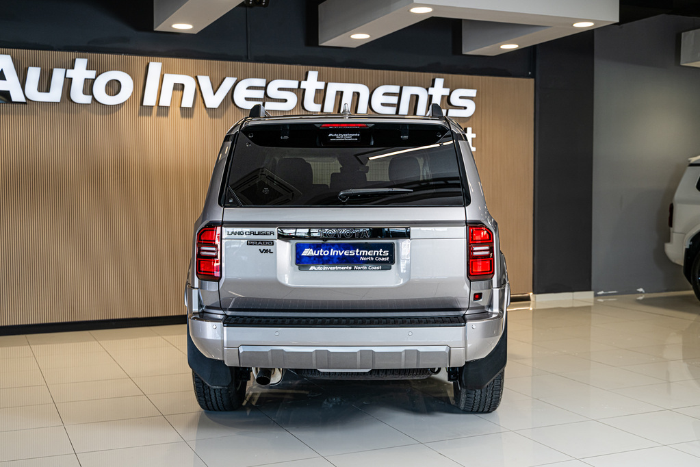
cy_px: 234
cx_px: 350
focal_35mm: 44
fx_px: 855
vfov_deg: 30.5
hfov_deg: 44.5
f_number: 4
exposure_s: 1/125
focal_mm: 44
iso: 400
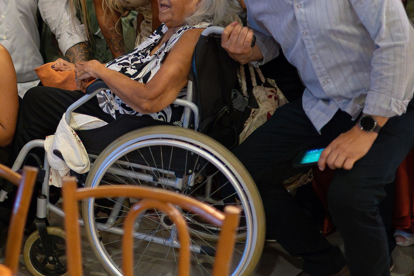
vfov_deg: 13.1
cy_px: 0
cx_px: 22
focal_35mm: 103
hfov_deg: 19.4
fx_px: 1184
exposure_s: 1/400
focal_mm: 35
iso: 6400
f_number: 1.4
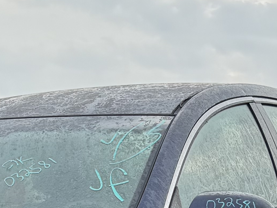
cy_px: 372
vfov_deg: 10.6
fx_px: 1056
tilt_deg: -7.0
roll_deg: -2.6
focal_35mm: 132
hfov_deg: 14.6
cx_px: -18
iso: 80
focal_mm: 6.76
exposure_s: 1/1250
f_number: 1.78
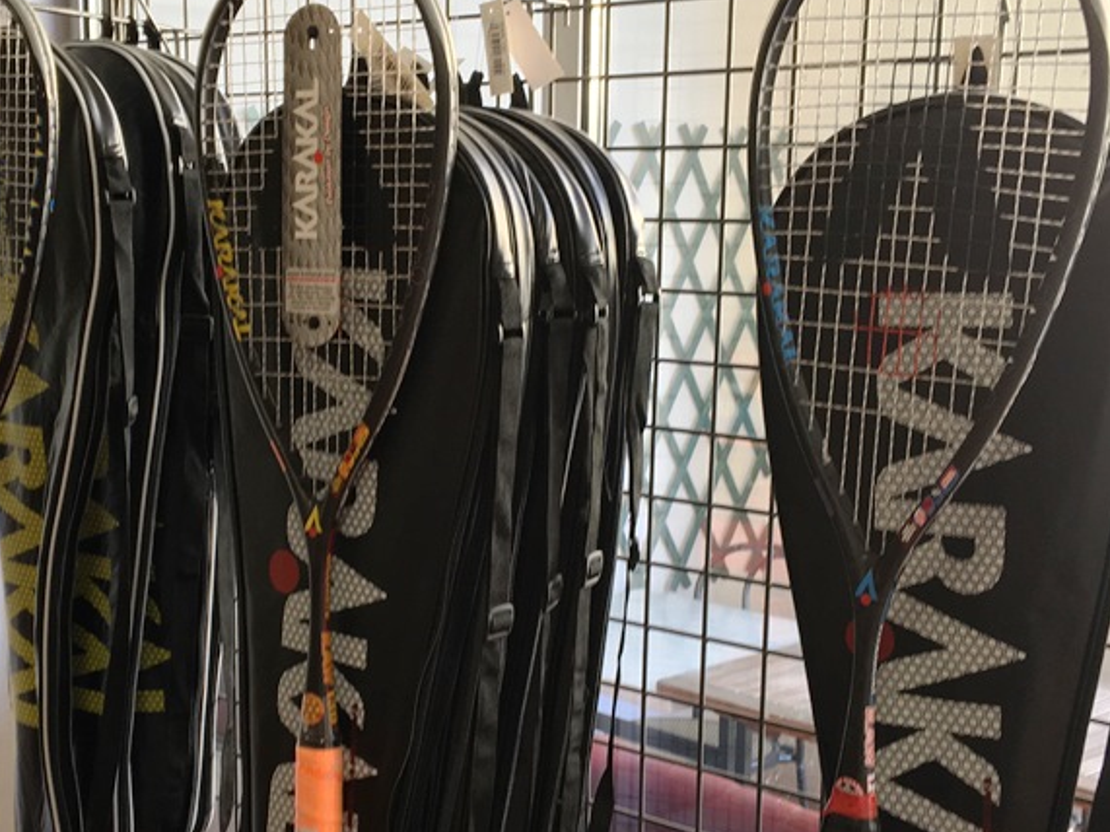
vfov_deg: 28.0
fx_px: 1667
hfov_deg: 36.7
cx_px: 435
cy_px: 498
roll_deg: -1.7
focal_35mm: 52
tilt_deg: -10.5
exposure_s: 1/50
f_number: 2.2
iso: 32
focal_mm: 4.15
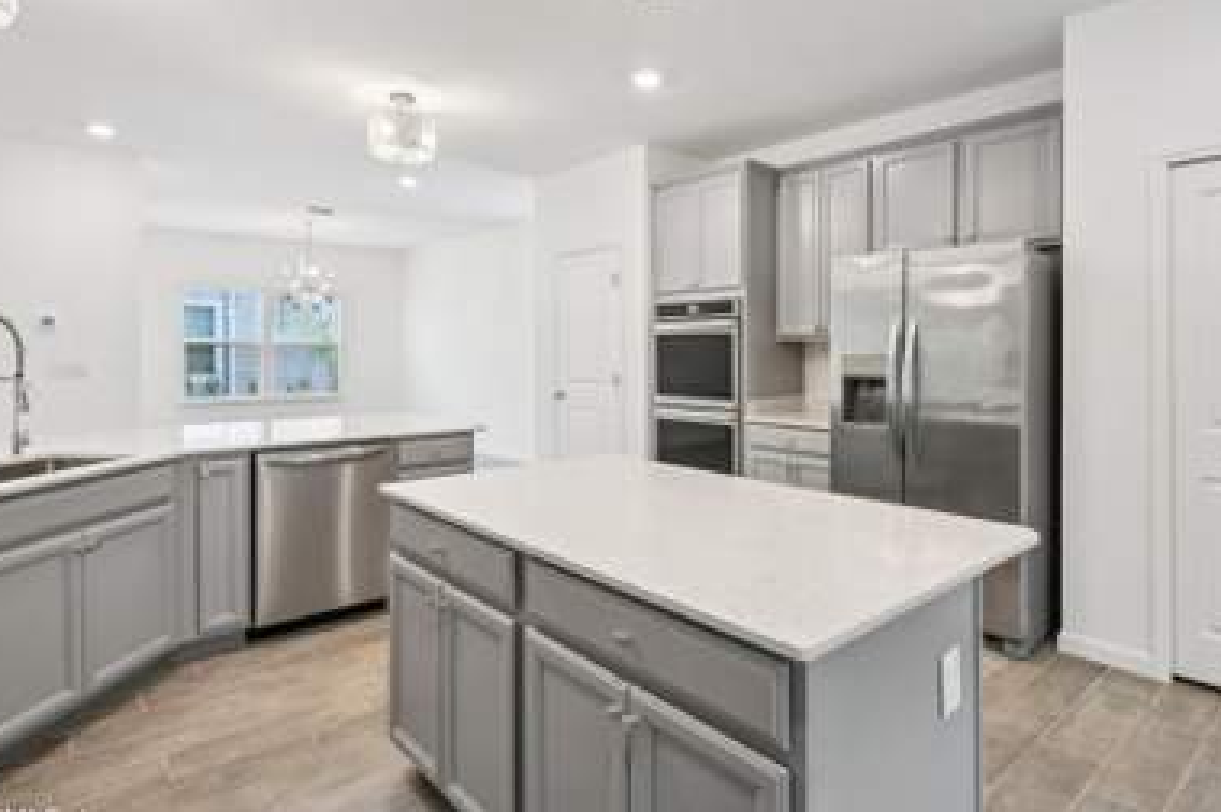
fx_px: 644
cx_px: 622
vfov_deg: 64.2
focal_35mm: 19
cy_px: 350
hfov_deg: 86.9
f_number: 8
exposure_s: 1/15
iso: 400
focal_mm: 10
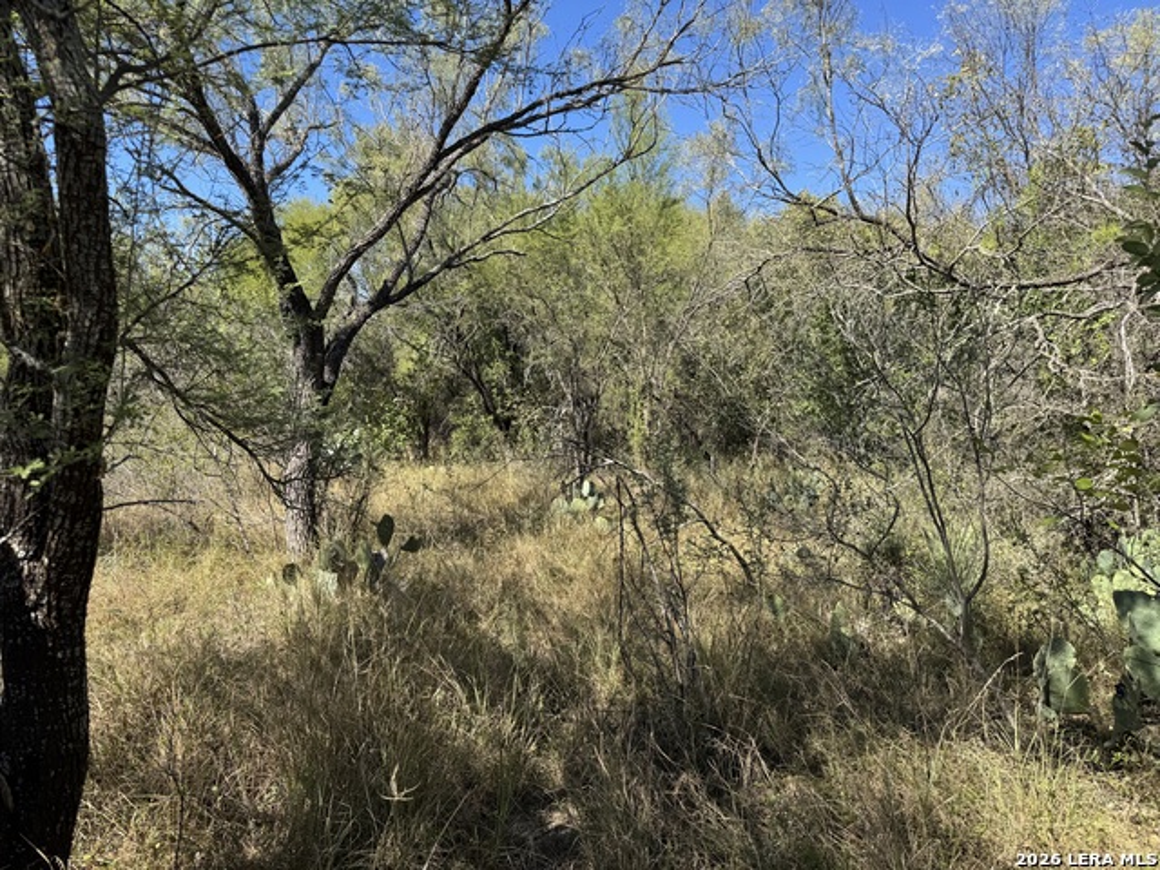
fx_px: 804
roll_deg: -1.7
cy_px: 435
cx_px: 580
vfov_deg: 56.8
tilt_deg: -0.9
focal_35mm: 24
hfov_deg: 71.6
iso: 80
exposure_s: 1/1869
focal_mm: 6.76
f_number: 1.78
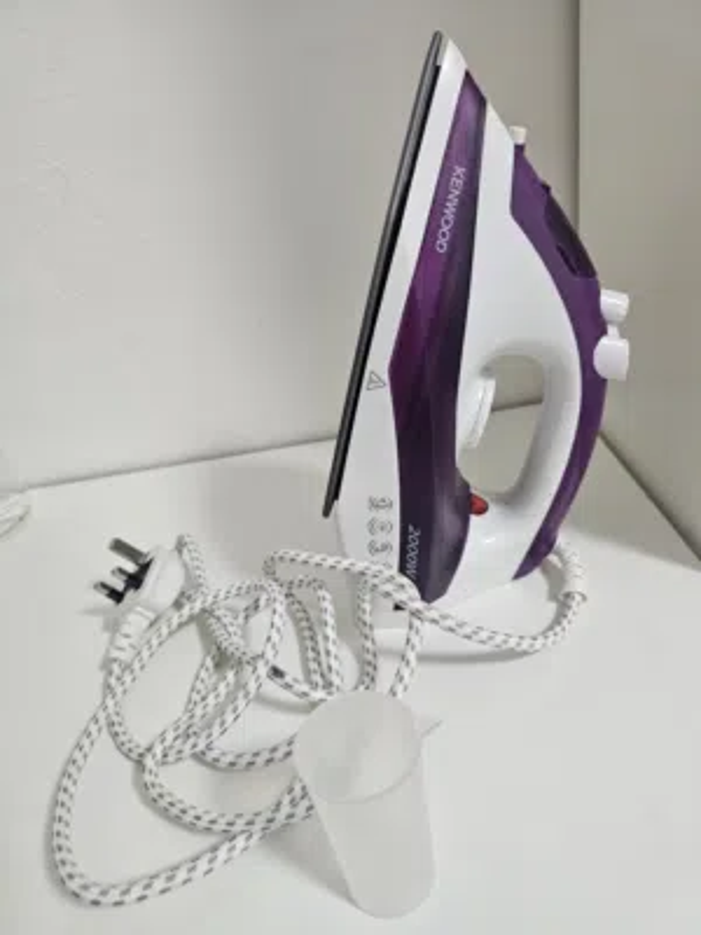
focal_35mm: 23
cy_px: 468
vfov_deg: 73.9
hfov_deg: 58.9
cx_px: 350
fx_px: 621
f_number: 1.7
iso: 800
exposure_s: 1/120
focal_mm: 6.3
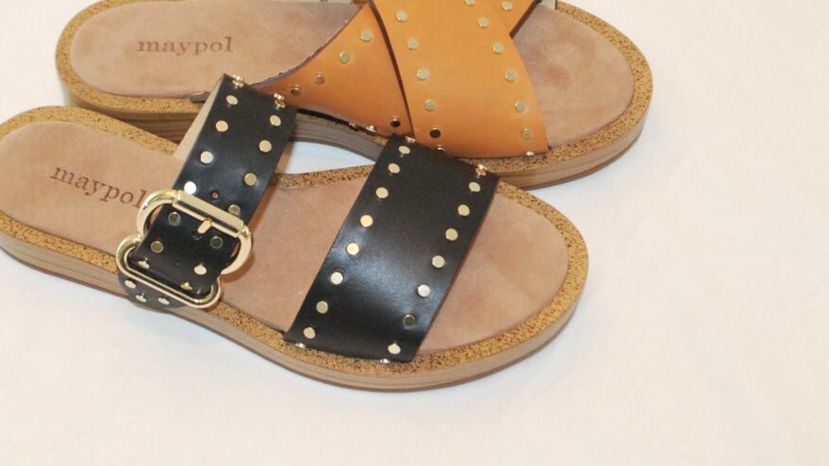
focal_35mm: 70
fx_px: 1534
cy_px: 114
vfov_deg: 17.2
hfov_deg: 30.1
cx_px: 311
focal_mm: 29
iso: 1600
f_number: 5.6
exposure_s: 1/125
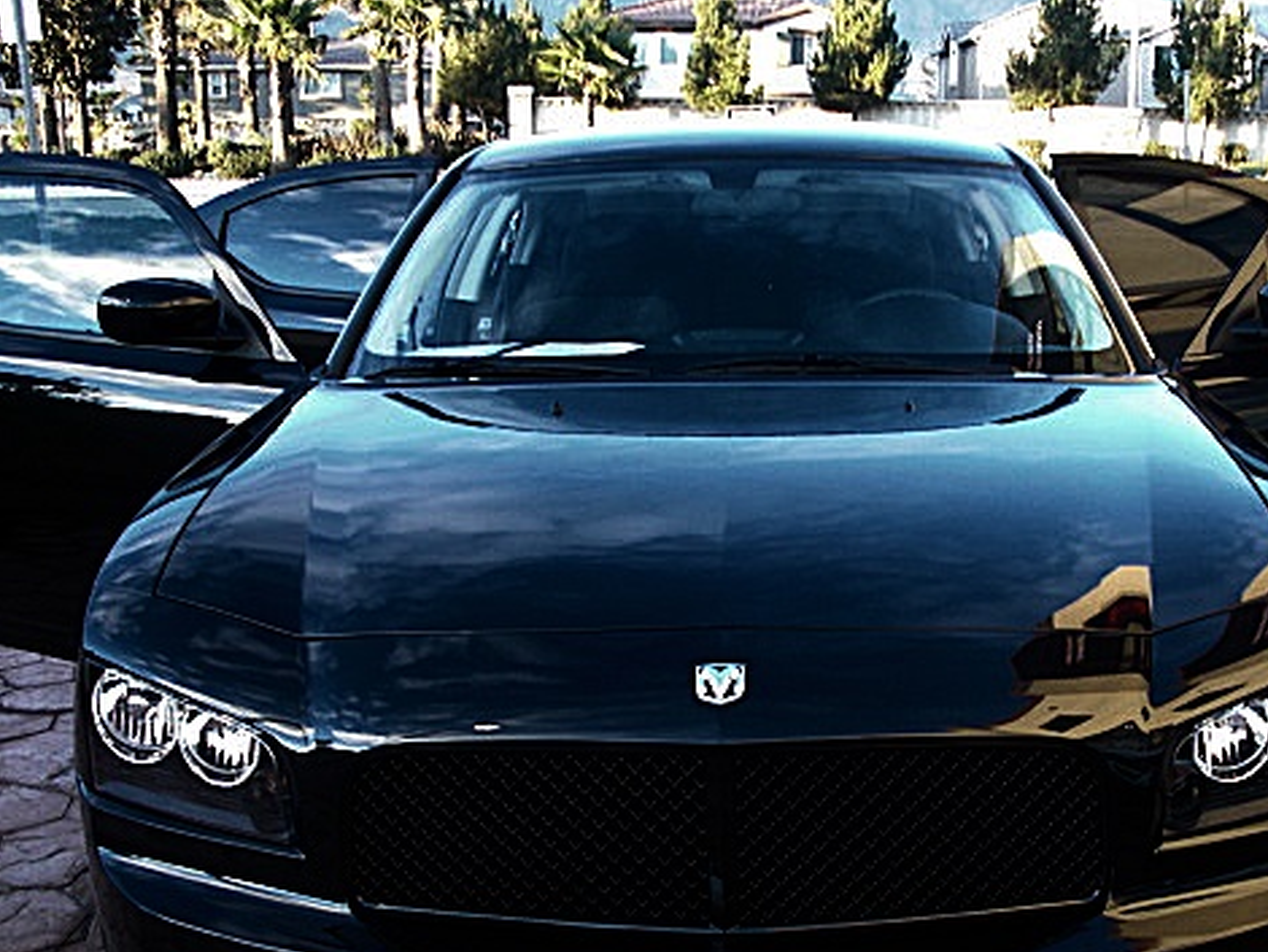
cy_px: 620
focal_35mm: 49
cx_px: 774
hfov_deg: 38.7
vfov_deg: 29.5
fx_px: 1796
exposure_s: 1/100
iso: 200
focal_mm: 6.3
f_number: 2.8
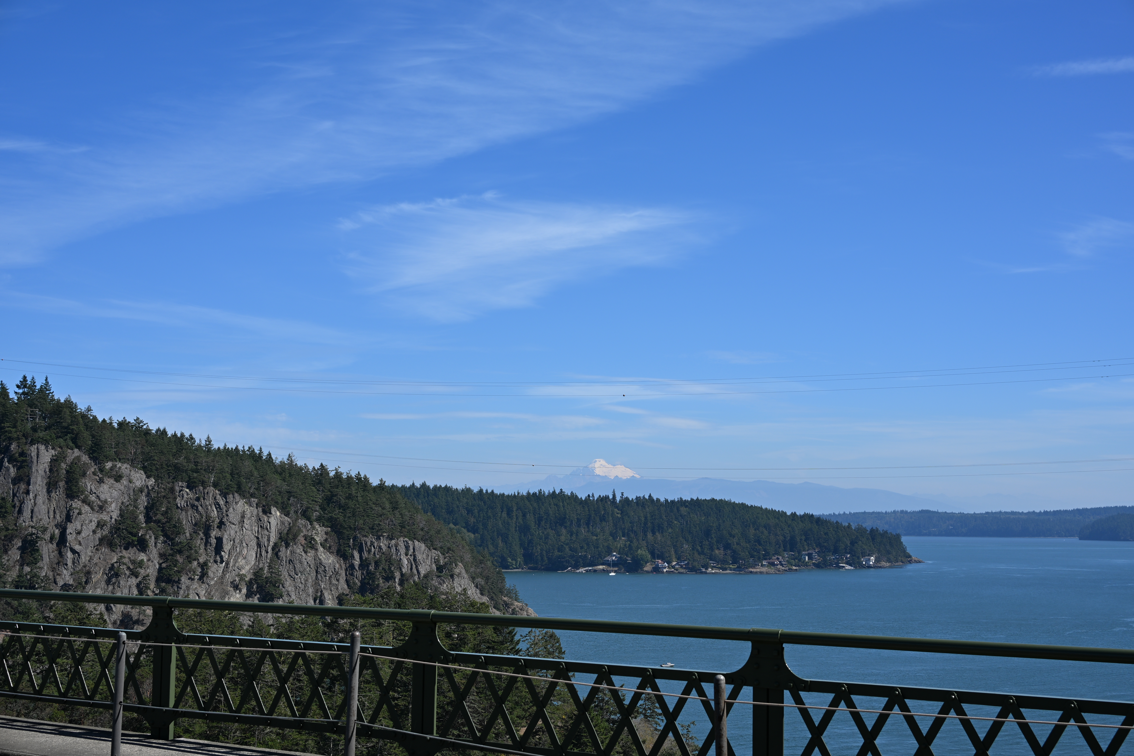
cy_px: 378
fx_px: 1575
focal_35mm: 50
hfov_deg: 39.6
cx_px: 567
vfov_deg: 27.0
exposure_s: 1/500
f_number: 8
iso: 100
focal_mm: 50
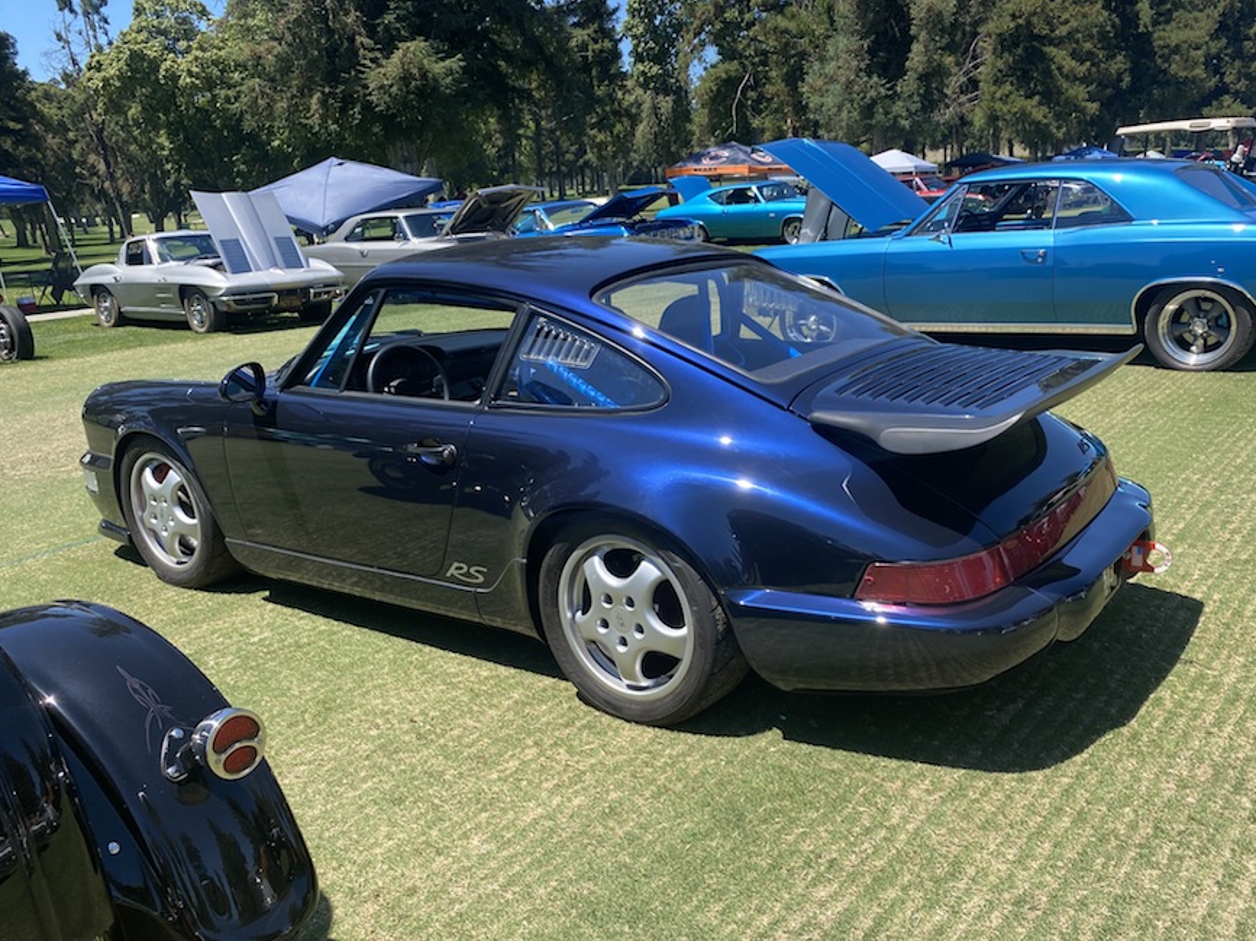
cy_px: 521
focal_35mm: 30
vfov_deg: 46.7
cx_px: 711
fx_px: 1088
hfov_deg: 59.8
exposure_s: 1/1377
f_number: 1.8
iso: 32
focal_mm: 4.25
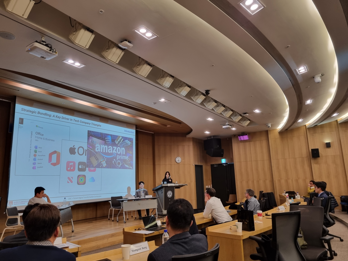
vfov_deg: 53.1
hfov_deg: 67.3
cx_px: 174
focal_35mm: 26
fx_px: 261
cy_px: 130
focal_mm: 5.4
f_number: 1.8
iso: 250
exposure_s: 1/60
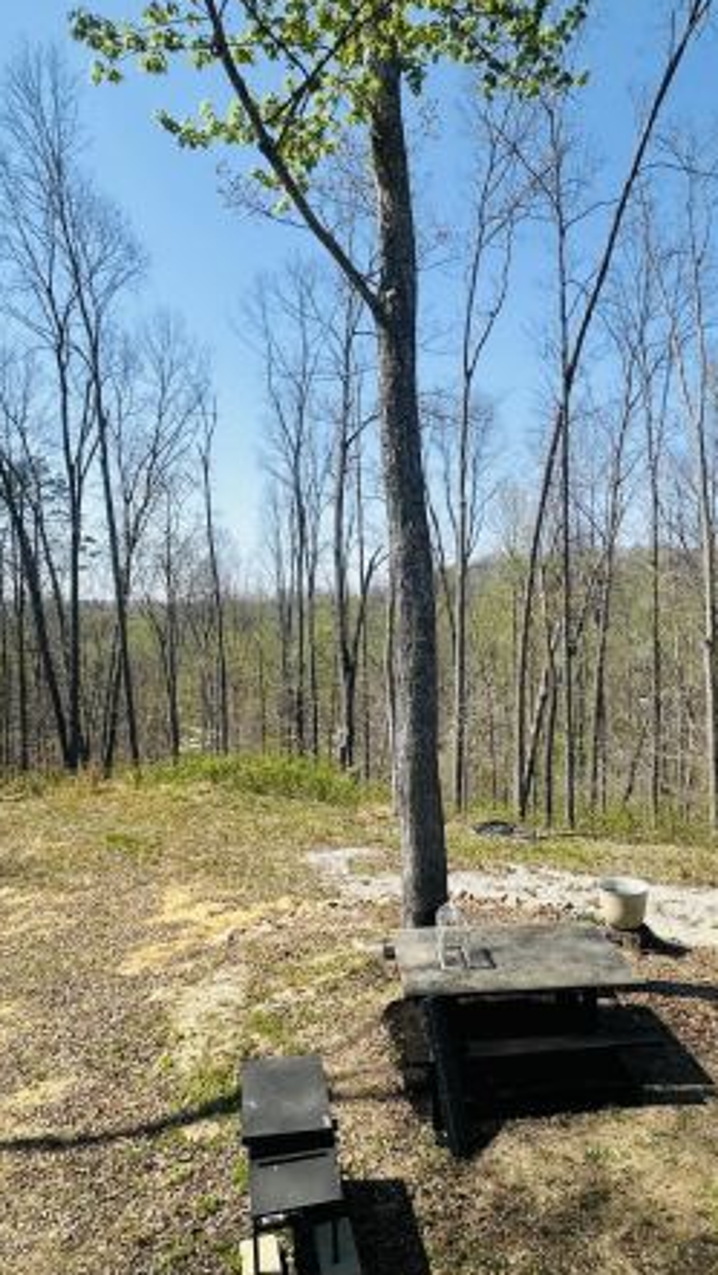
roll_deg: +0.5
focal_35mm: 23
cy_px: 623
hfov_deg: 49.5
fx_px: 778
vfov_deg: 78.7
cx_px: 394
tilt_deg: -0.8
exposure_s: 1/1855
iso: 50
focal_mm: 2.22
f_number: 2.2
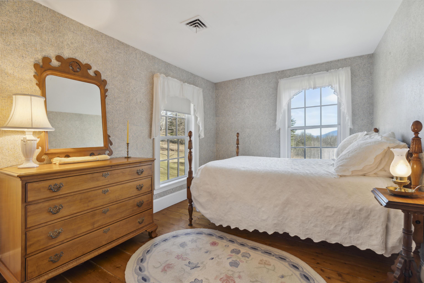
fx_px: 188
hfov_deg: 96.7
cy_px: 142
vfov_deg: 73.7
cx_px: 212
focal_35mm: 16
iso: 200
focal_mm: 16
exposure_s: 1/5
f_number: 7.1
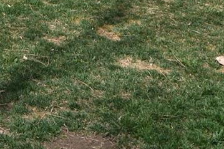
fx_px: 665
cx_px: -140
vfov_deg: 11.6
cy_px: -144
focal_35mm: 107
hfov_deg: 16.8
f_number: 8
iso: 100
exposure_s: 1/250
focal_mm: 16
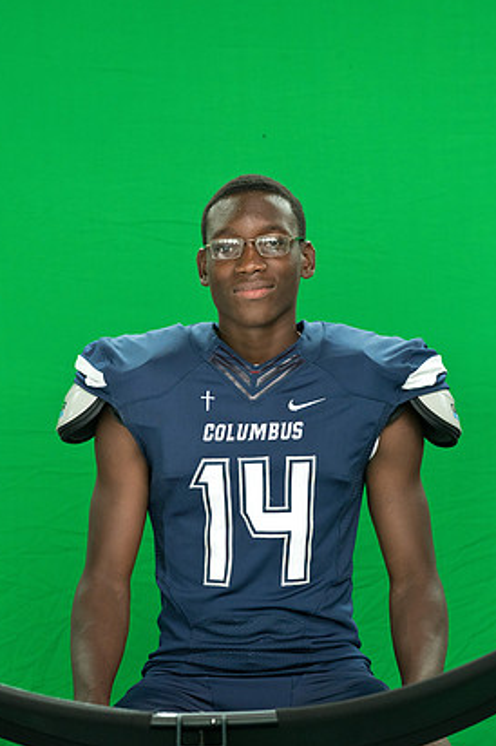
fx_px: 3395
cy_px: 344
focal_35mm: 164
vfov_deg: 12.5
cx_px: 244
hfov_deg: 8.4
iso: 6400
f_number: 8
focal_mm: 150
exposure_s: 1/100
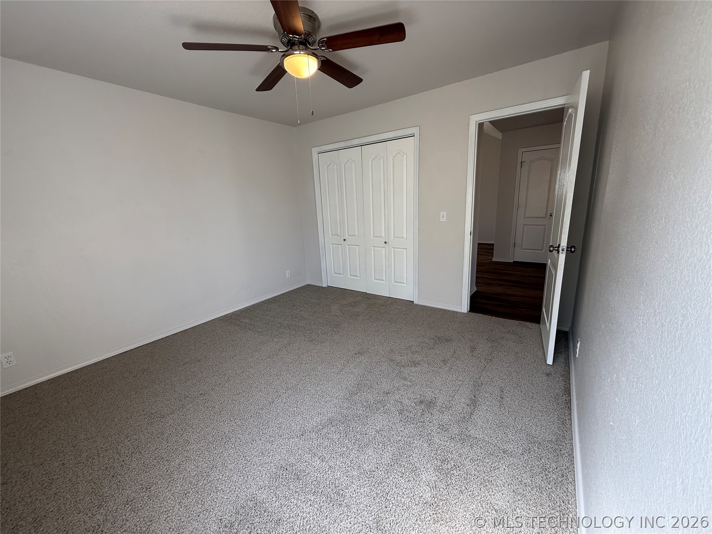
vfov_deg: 85.7
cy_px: 267
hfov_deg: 102.1
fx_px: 288
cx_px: 356
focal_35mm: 14
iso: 80
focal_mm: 2.22
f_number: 2.2
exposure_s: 1/120
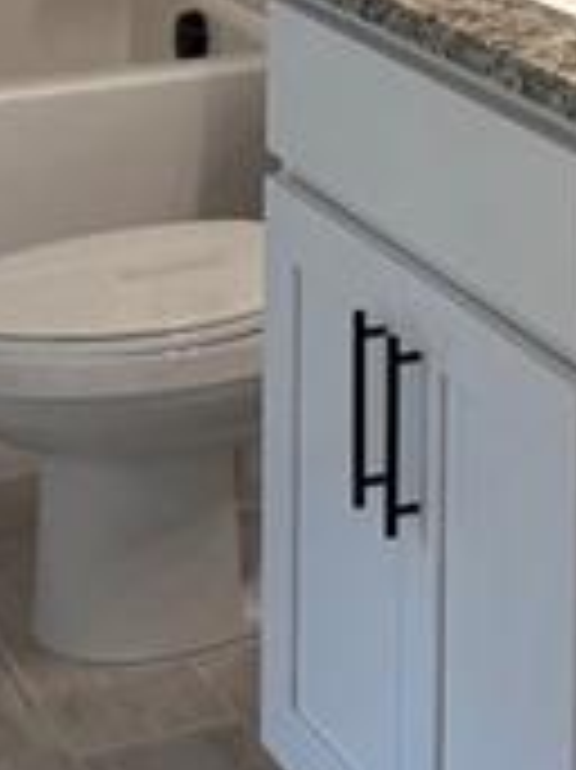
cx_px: 378
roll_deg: -0.5
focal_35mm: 108
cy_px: -266
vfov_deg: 17.0
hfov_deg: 13.7
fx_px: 2399
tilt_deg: -6.5
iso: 160
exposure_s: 1/238
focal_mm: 6.76
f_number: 1.78
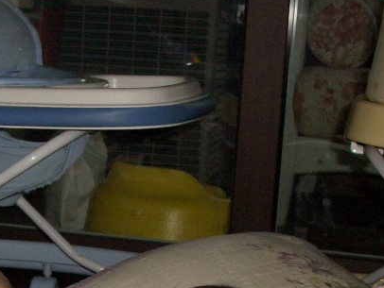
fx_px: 1154
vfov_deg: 14.0
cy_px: 304
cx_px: 115
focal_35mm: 104
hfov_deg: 18.8
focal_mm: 7.1
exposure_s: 1/60
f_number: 2.8
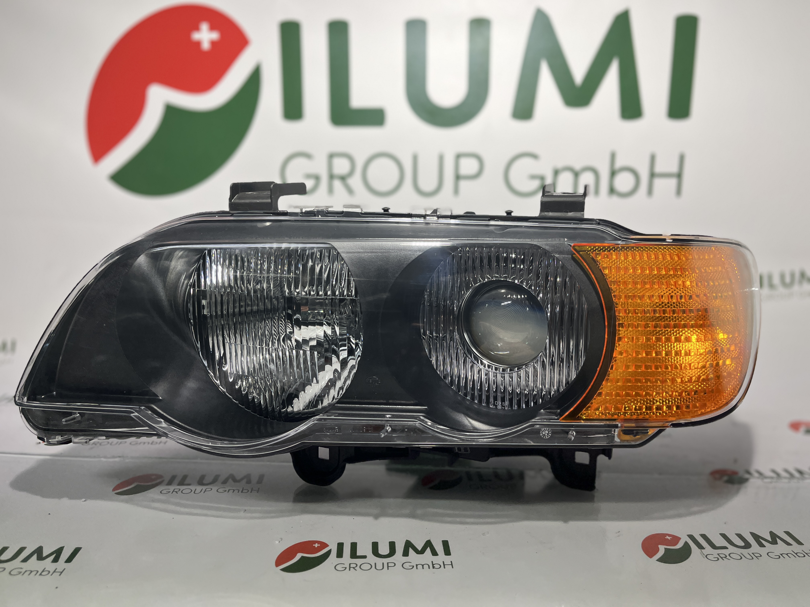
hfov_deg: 67.3
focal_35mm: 26
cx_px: 405
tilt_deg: -11.6
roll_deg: -1.4
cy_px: 304
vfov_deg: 53.1
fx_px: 608
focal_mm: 5.1
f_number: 1.6
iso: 40
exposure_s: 1/100
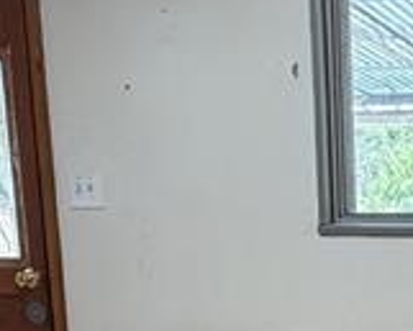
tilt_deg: -11.6
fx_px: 1064
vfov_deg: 17.0
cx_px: 423
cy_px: 381
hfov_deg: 21.1
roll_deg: +1.5
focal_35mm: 87
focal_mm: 2.22
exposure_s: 1/120
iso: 200
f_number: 2.2
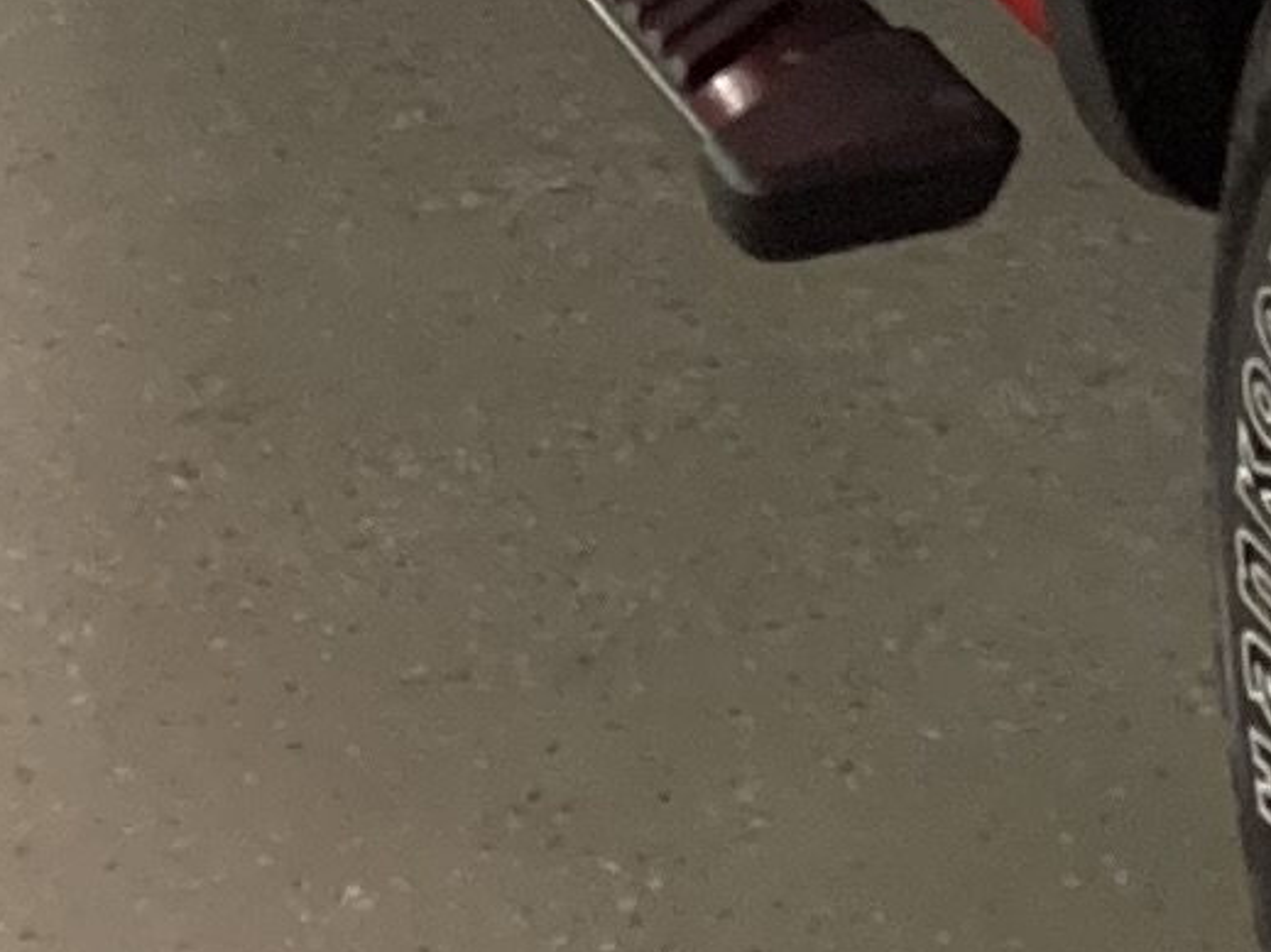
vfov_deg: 7.4
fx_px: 7158
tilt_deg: -14.5
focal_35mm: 195
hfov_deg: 8.8
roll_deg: +0.4
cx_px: 3436
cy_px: -857
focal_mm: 3.3
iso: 320
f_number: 2.4
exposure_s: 1/30
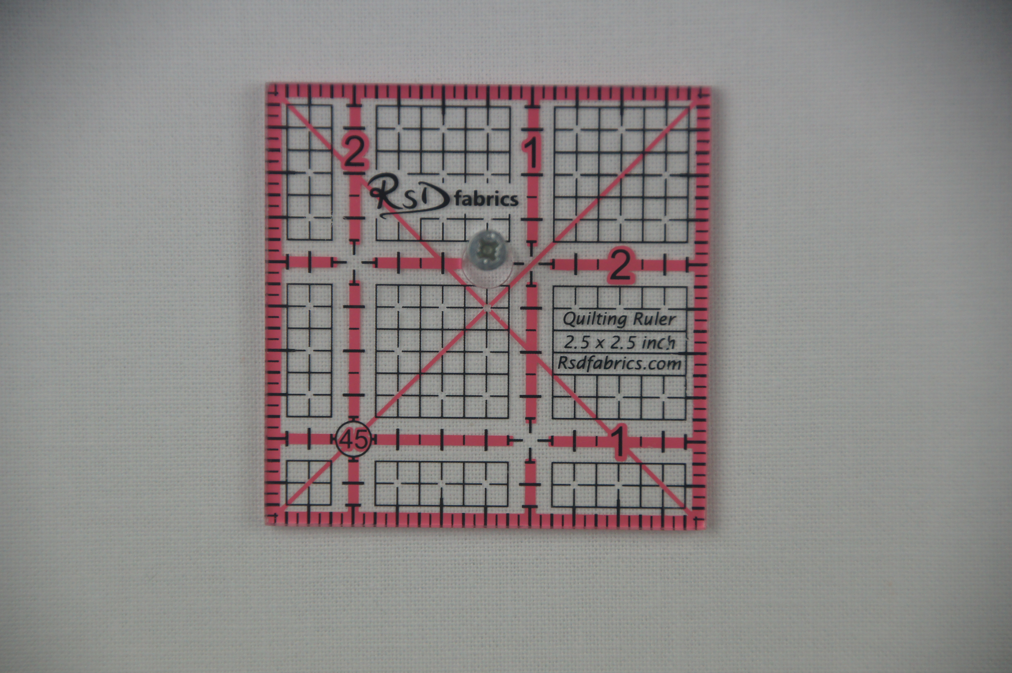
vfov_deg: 5.7
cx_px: 506
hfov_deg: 8.6
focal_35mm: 240
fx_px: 6739
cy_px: 336
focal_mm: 160
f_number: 6.3
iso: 500
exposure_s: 1/320
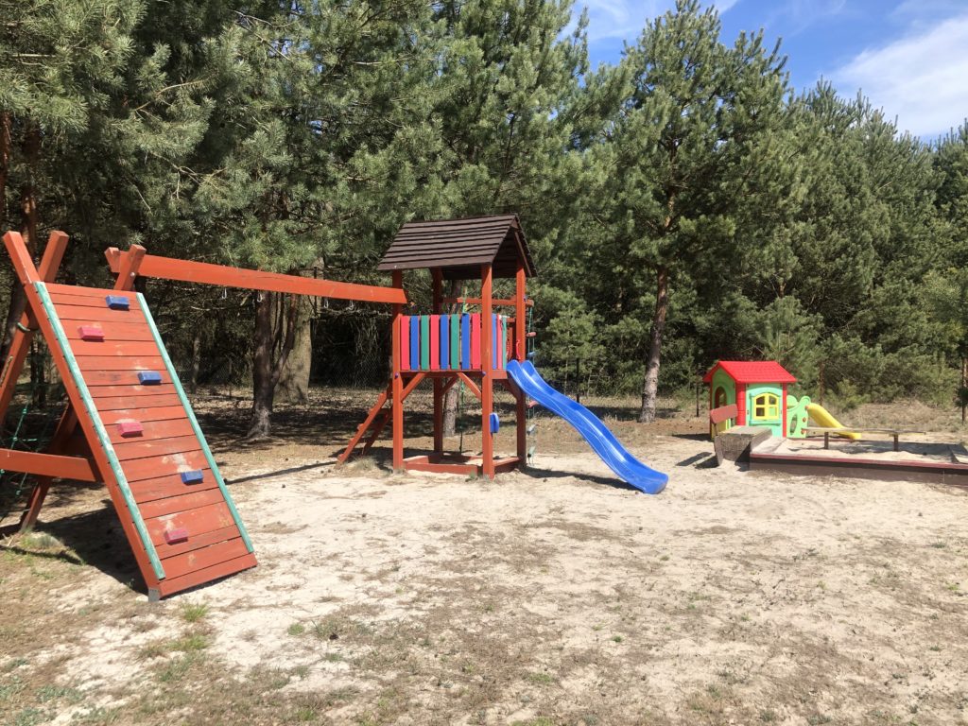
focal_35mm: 28
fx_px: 783
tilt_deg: +0.9
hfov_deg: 63.4
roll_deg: +1.2
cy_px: 363
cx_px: 484
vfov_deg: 49.7
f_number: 1.8
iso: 20
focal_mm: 4
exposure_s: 1/1453
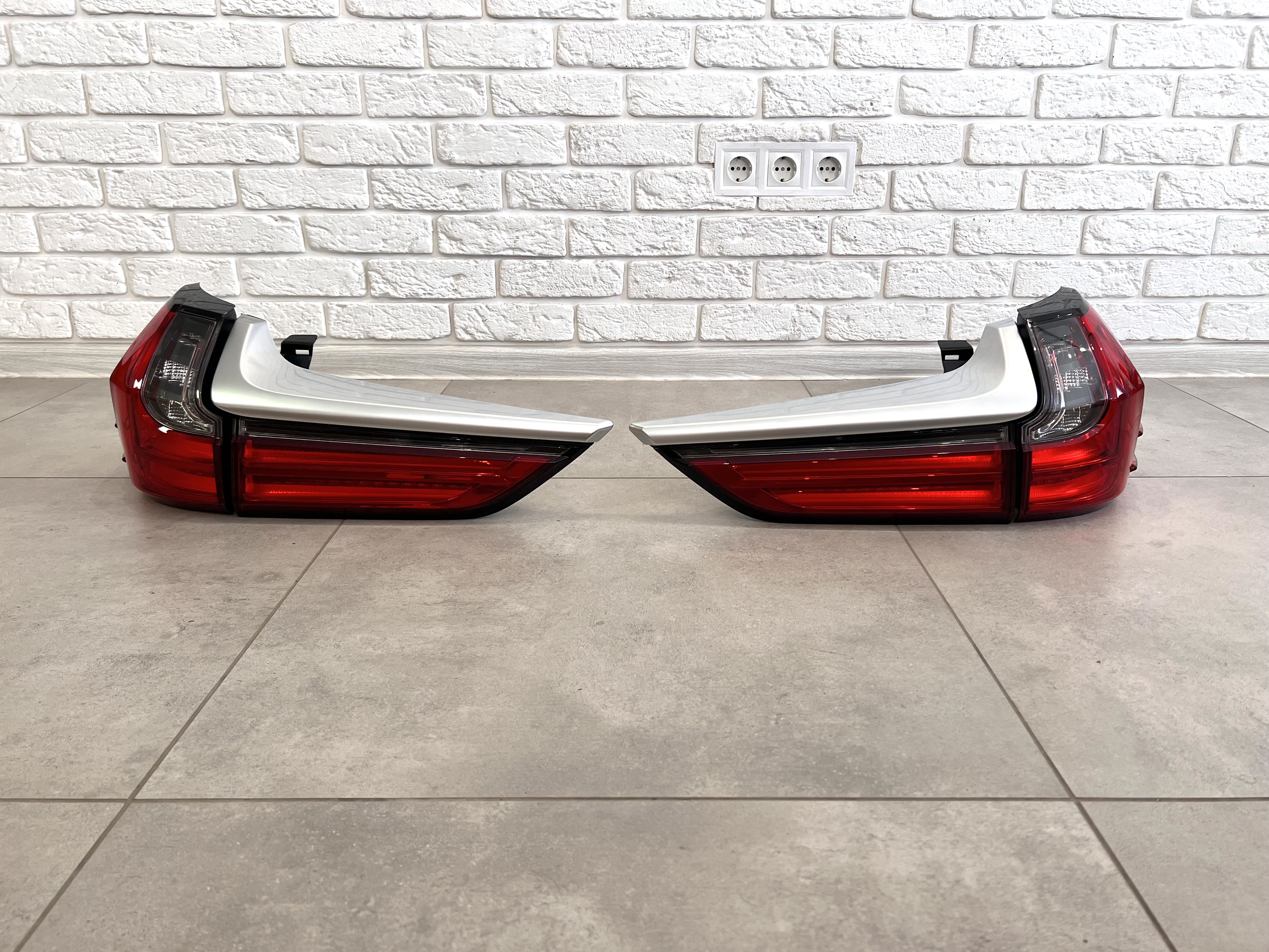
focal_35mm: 26
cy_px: 476
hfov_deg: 67.3
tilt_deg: -19.4
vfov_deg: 53.1
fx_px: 953
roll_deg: +0.0
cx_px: 634
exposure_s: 1/121
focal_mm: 5.7
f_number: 1.5
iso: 80
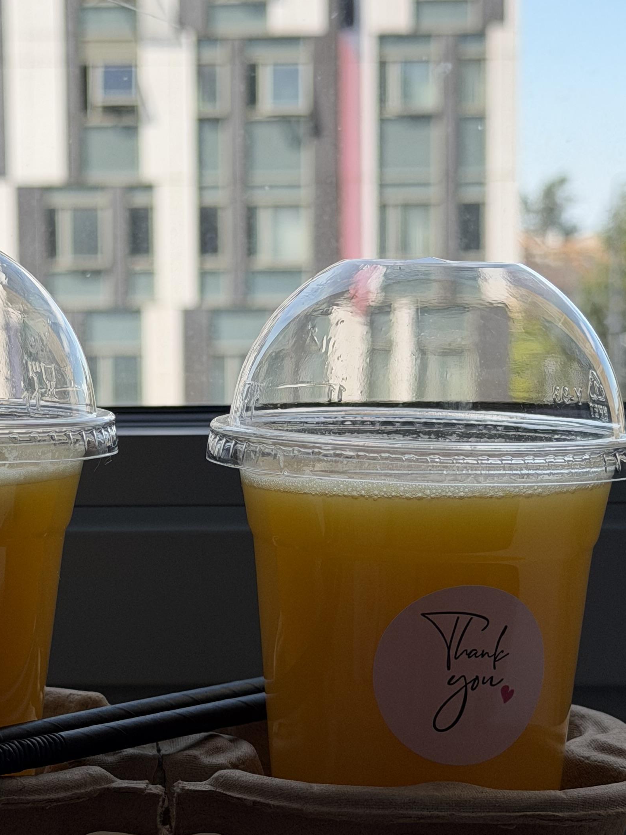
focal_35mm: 92
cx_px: 230
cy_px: 463
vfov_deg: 21.3
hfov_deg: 16.0
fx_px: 2218
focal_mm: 6.76
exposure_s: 1/1543
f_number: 1.78
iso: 64
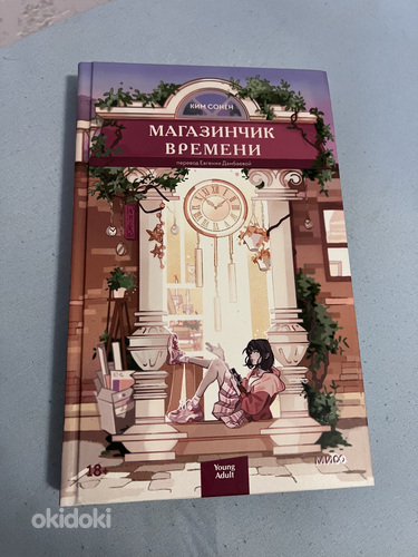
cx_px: 209
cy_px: 278
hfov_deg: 53.1
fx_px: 419
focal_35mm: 26
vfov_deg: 67.3
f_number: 1.5
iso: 320
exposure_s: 1/50
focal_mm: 5.7
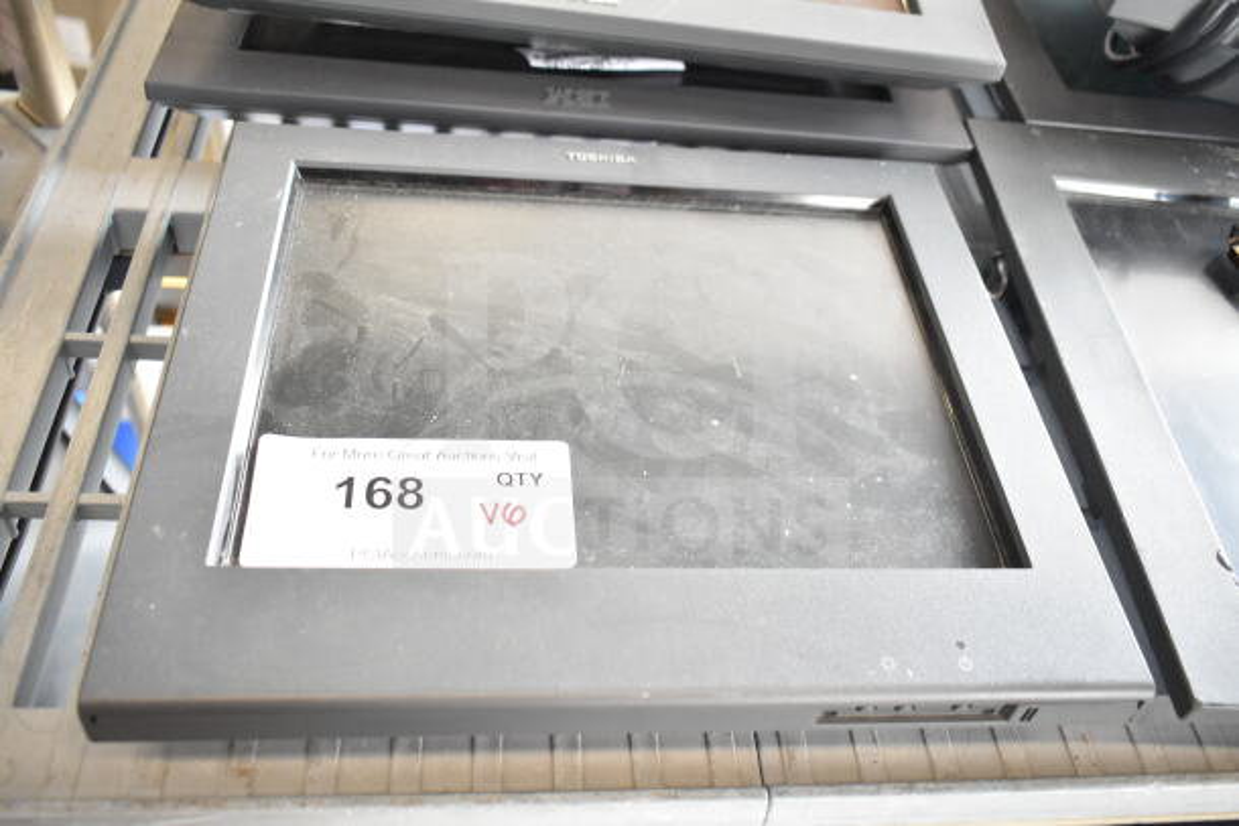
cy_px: 413
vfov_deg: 41.7
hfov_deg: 59.5
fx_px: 1084
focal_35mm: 32
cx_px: 620
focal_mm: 21
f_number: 4.5
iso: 1600
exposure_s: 1/80
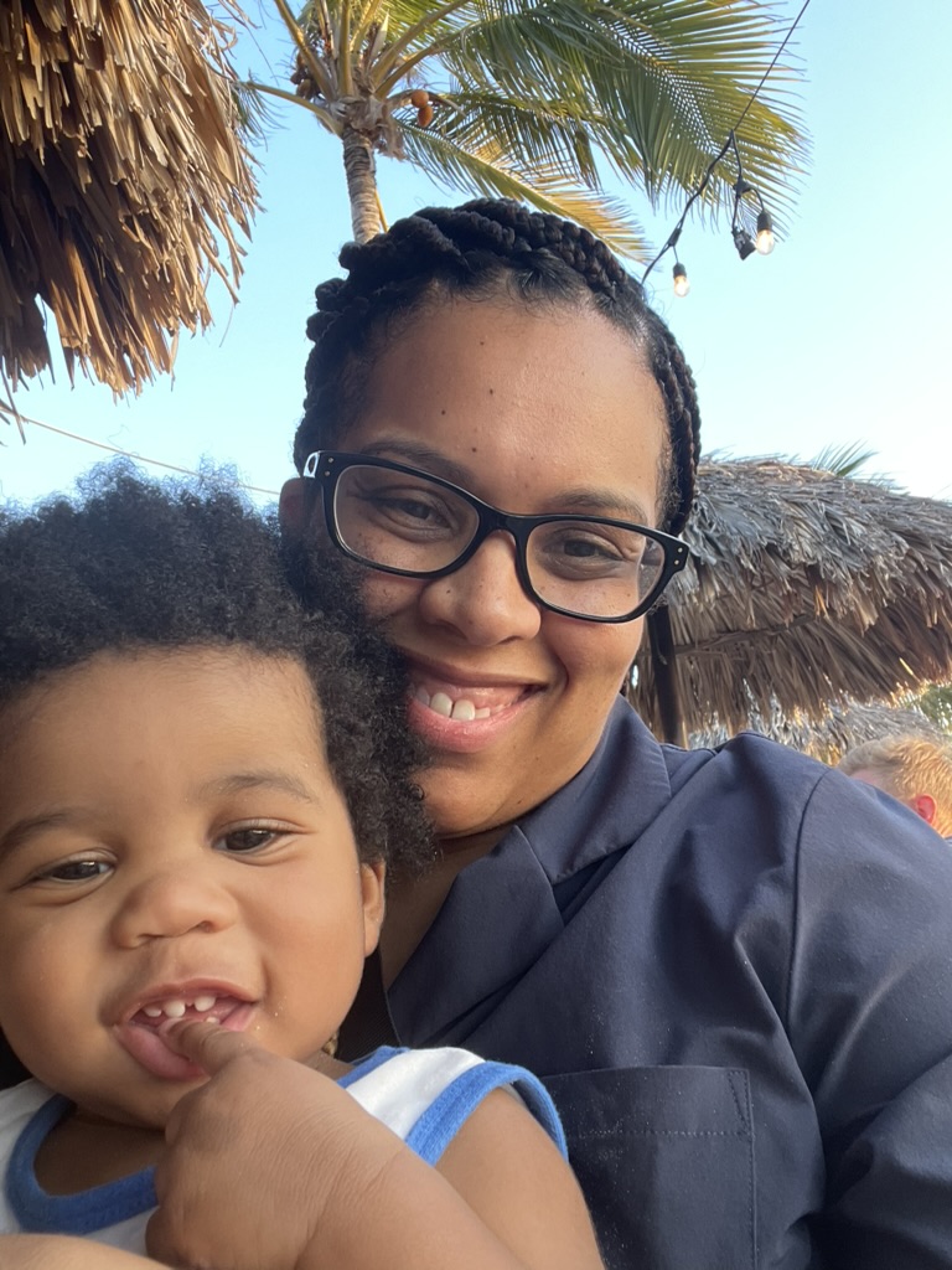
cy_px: 635
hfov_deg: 46.8
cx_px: 476
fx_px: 1100
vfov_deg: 60.0
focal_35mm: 30
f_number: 2.2
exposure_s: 1/111
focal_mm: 2.71
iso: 100
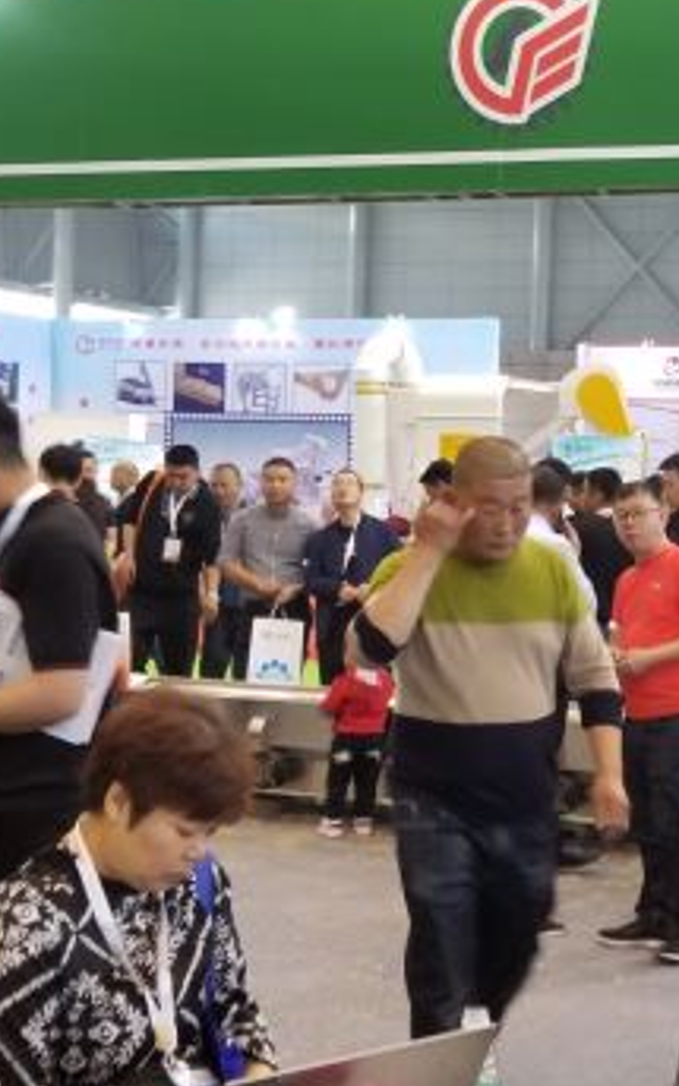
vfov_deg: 34.0
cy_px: 486
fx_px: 1776
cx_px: 733
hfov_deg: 20.7
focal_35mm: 60
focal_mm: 4.25
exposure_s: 1/33
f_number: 1.7
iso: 200
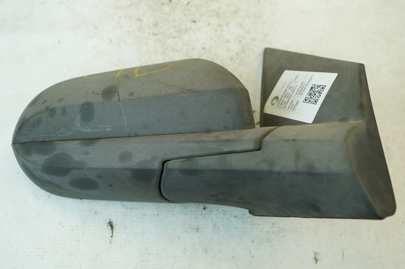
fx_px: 416
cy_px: 134
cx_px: 202
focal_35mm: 37
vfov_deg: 35.9
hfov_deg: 51.9
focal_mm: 25
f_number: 4
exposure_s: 1/60
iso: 125
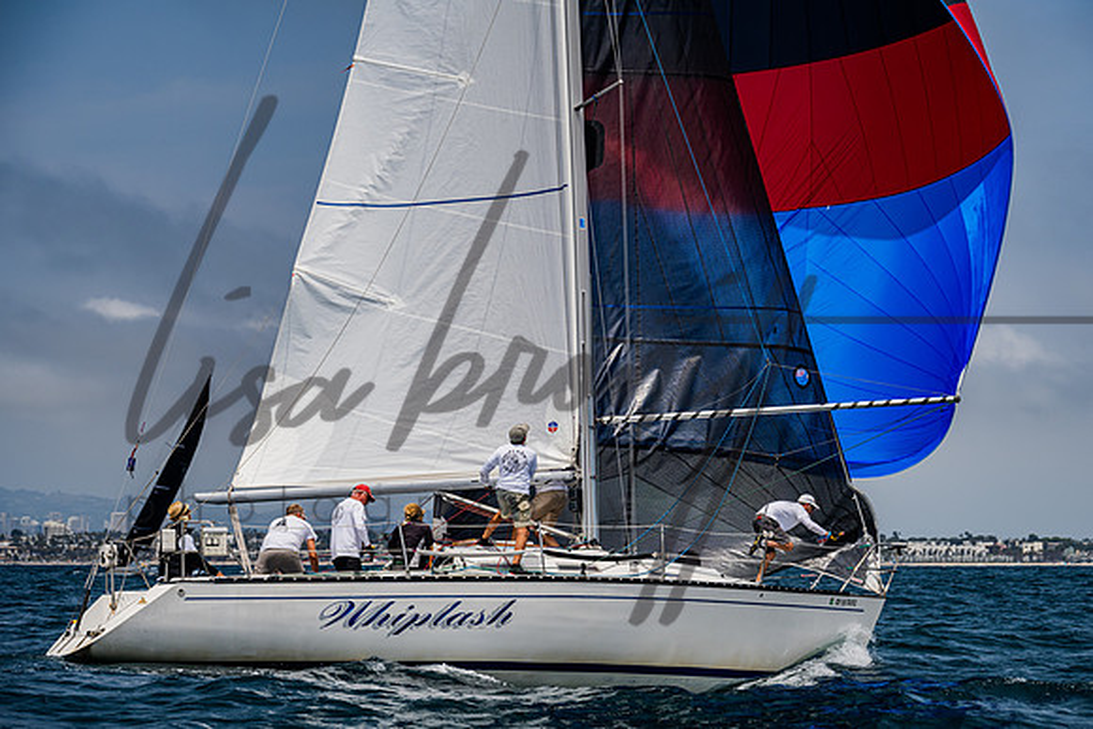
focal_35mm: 98
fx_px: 2975
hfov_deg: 20.8
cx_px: 585
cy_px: 390
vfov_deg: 14.0
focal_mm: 90
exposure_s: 1/1250
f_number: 6.3
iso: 250
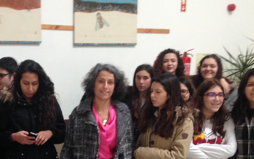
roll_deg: +0.2
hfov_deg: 23.8
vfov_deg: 15.2
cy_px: 149
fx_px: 589
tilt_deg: -8.5
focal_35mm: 85
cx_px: 38
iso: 80
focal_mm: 4.12
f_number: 2.4
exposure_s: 1/20
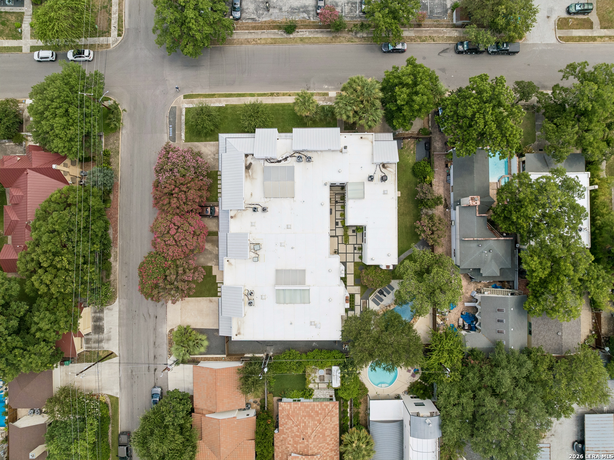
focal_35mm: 24
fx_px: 425
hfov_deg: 71.6
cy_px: 230
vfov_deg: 56.8
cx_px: 307
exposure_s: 1/100
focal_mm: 12.3
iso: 160
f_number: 2.8
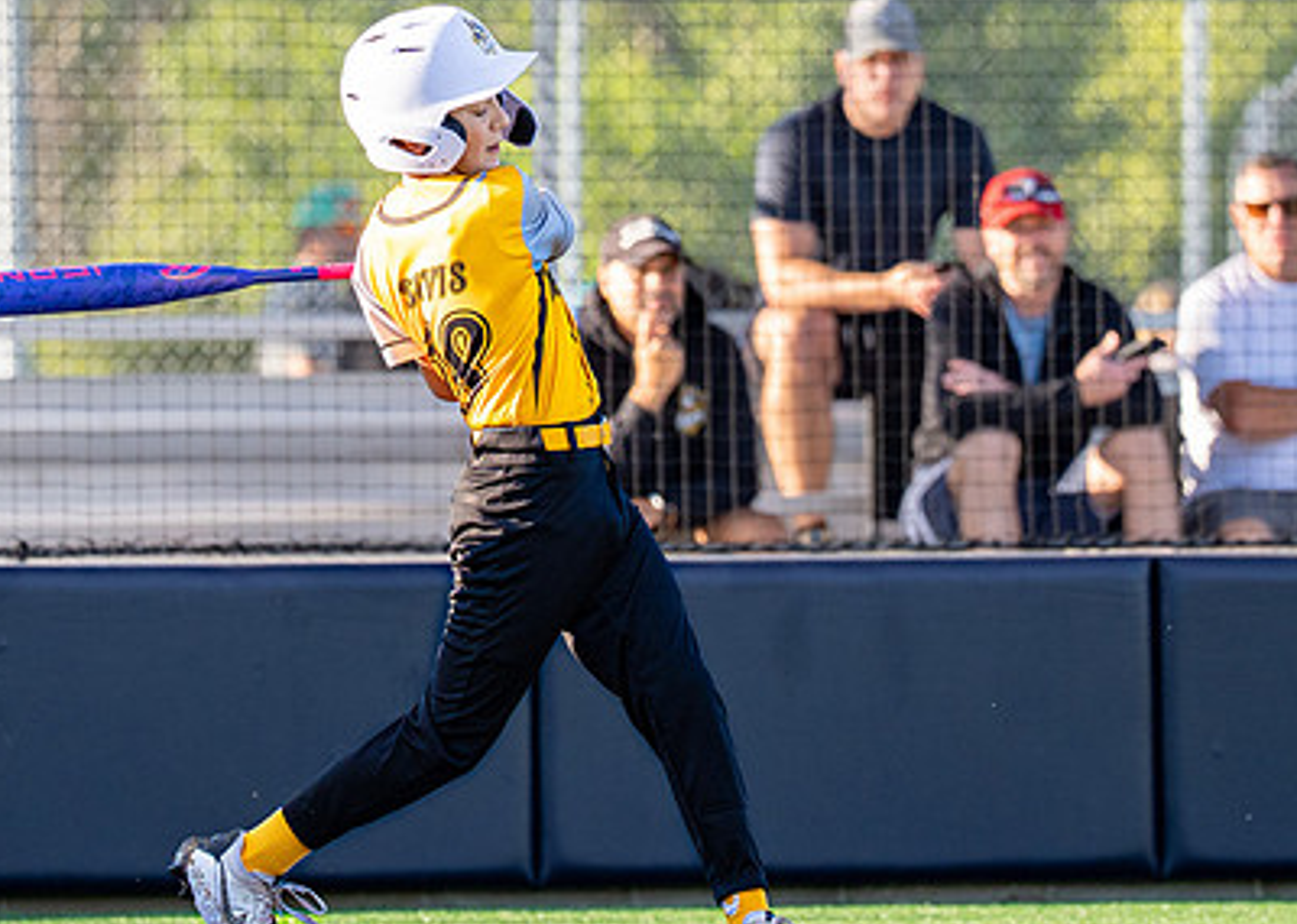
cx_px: 409
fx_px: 18623
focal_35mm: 506
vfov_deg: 2.8
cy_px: 205
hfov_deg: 4.0
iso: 400
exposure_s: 1/1600
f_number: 2.8
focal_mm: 171
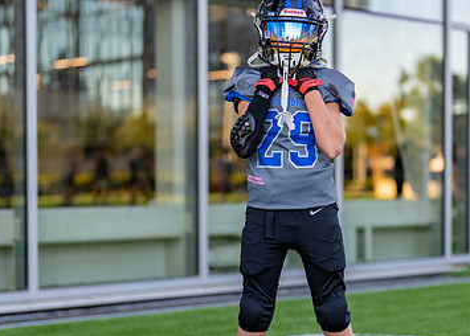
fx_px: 1189
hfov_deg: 22.3
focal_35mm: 89
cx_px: 277
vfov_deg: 16.1
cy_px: 211
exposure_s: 1/640
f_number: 1.2
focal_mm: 50
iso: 100
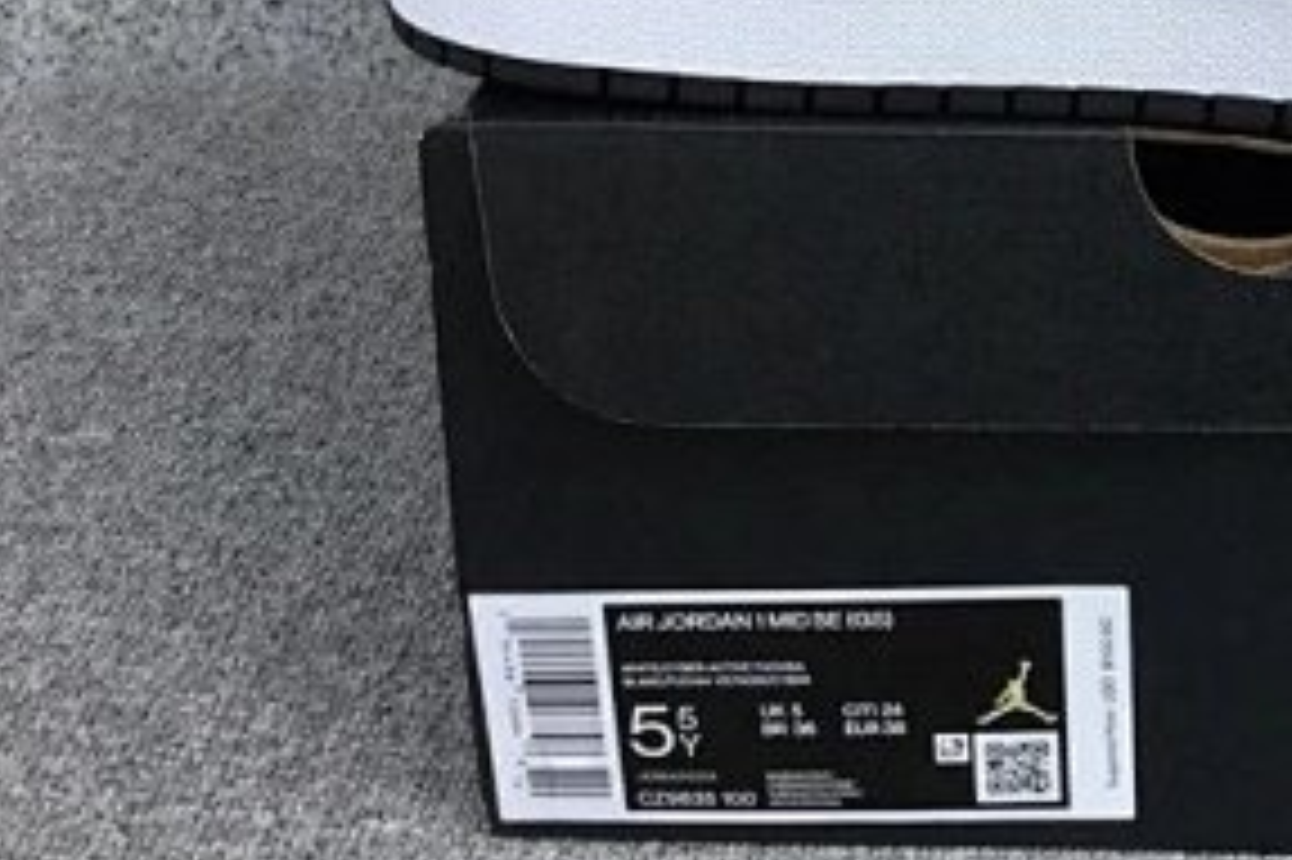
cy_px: -59
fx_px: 2582
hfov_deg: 26.7
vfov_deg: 18.3
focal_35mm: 72
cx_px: 1256
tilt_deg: -19.7
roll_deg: -1.6
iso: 25
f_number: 2.4
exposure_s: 1/407
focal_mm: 3.3
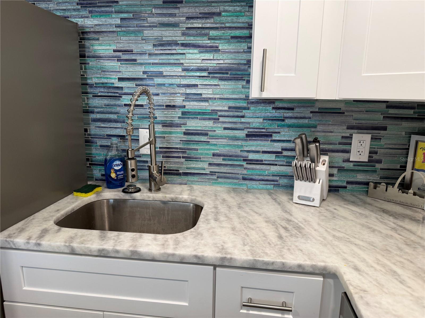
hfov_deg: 71.6
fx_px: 295
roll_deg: -0.7
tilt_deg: -11.2
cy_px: 159
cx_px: 212
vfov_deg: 56.8
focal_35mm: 24
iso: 100
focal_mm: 6.76
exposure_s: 1/120
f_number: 1.78
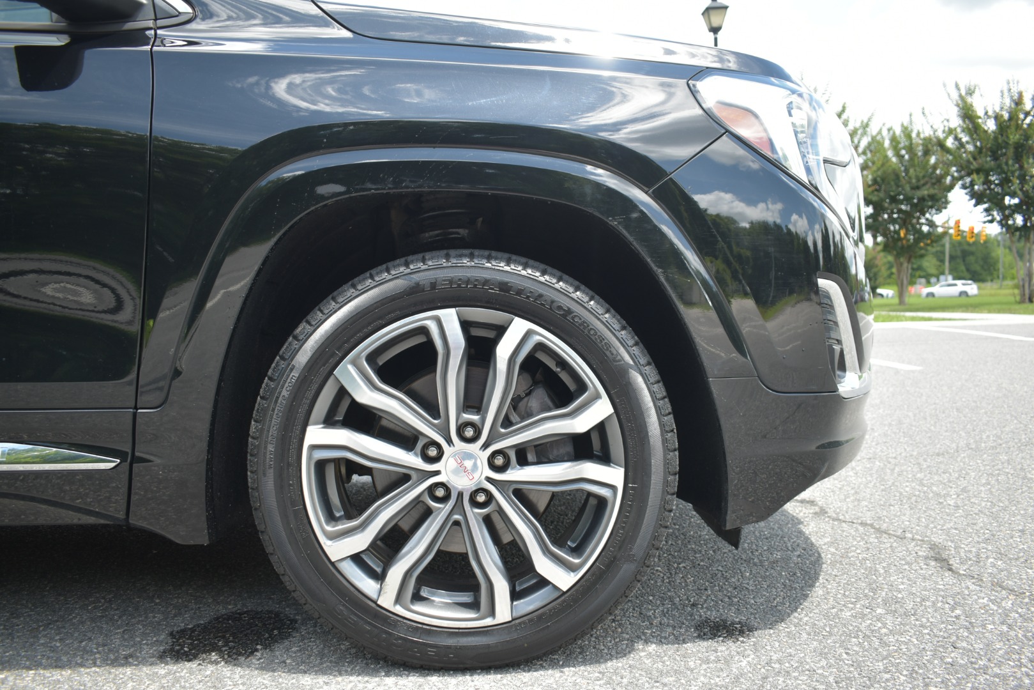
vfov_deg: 43.6
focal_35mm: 30
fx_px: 862
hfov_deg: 61.9
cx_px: 517
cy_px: 345
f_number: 3.5
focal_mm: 20
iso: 100
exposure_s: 1/160
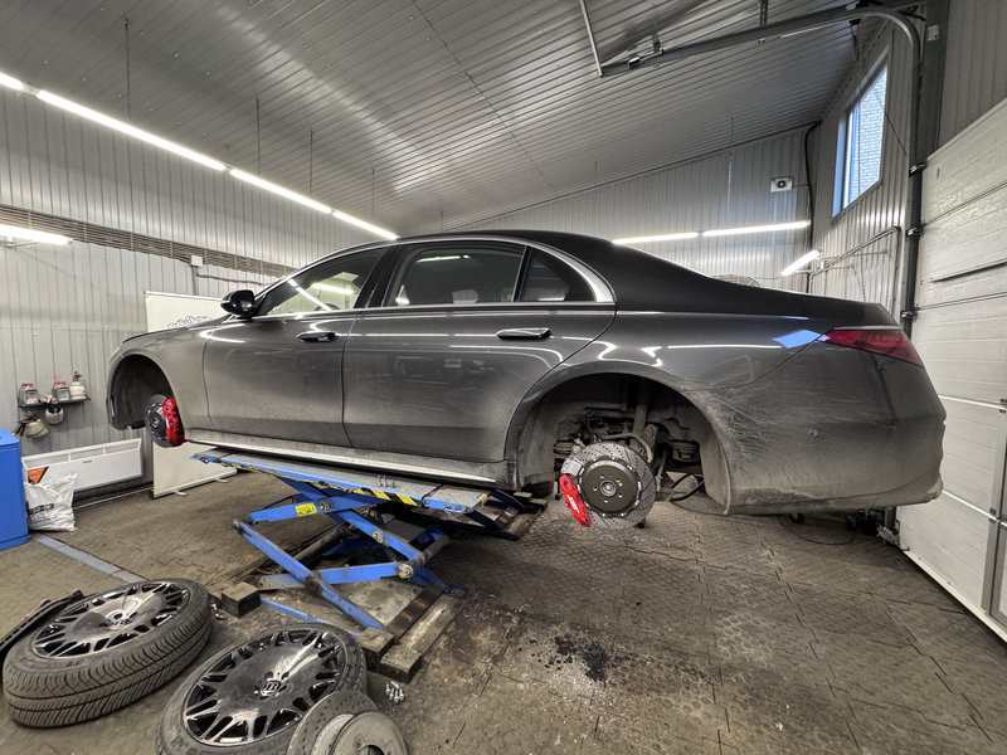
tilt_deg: -4.1
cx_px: 504
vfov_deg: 85.7
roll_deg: -0.6
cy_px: 378
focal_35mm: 14
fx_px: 407
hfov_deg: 102.1
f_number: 2.2
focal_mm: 2.22
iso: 500
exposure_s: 1/50
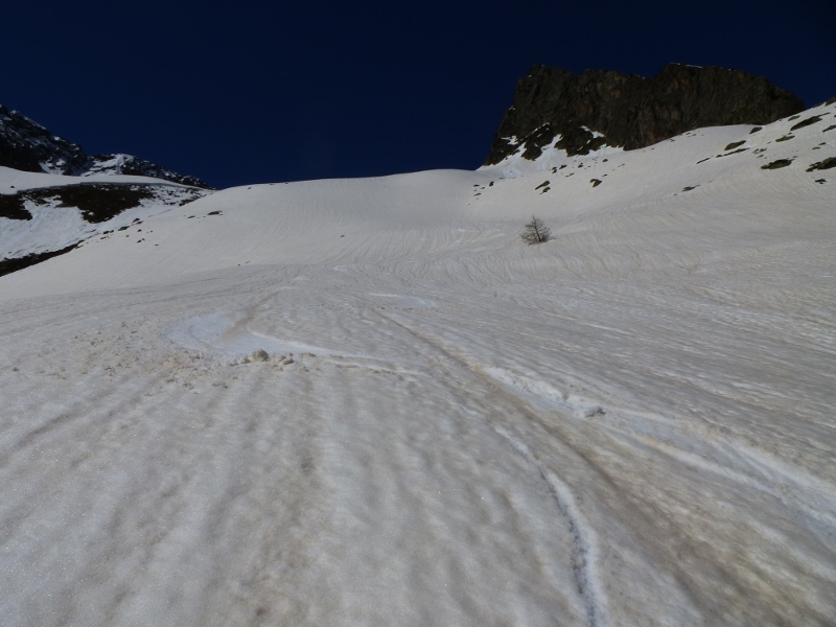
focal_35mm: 24
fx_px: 580
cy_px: 314
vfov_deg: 56.8
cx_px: 418
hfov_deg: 71.6
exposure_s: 1/2000
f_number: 6.3
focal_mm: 4.3
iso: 100
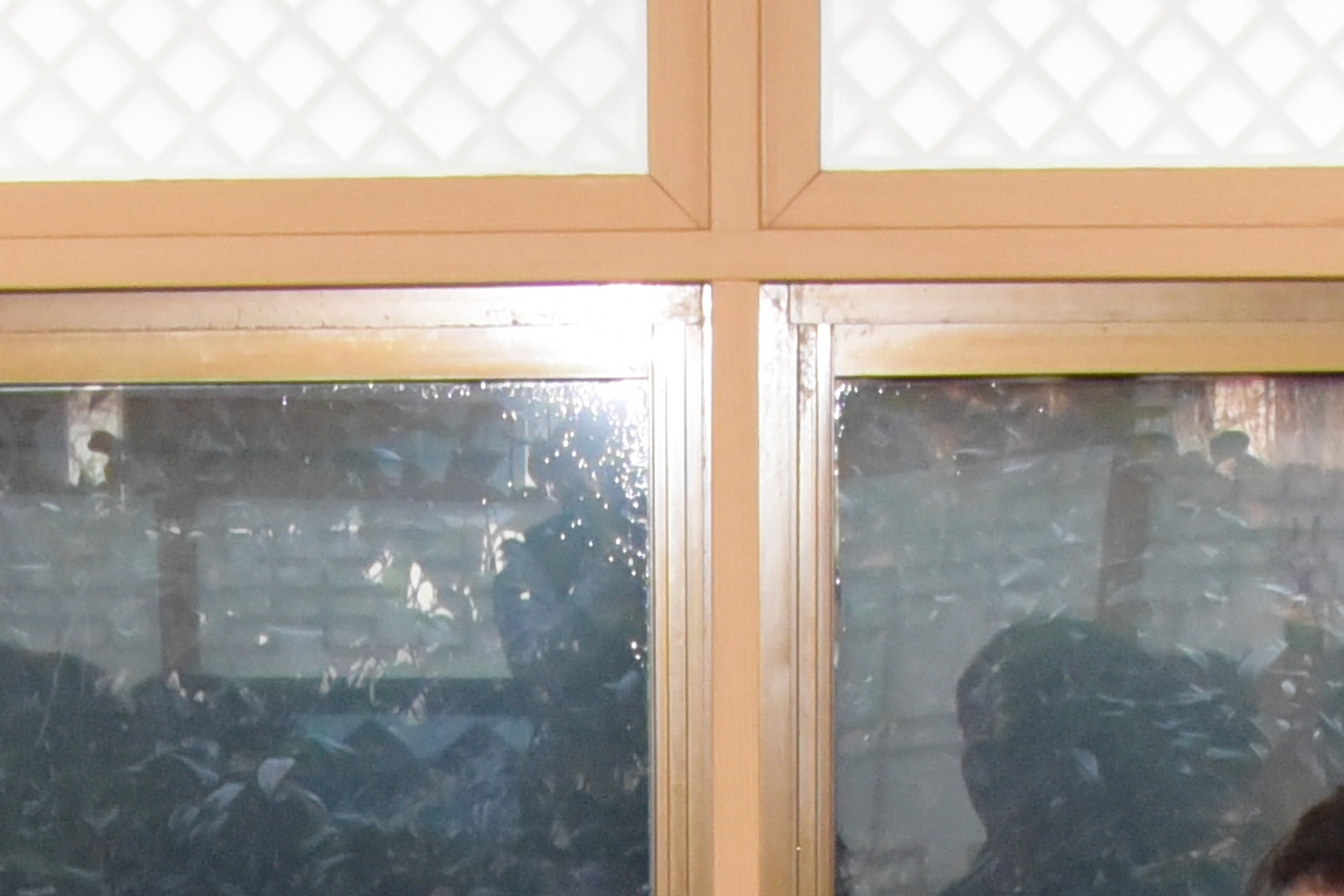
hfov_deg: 9.5
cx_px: 691
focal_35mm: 216
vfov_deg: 5.9
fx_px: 8066
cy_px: 2714
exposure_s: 1/200
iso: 4500
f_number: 10
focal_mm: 34
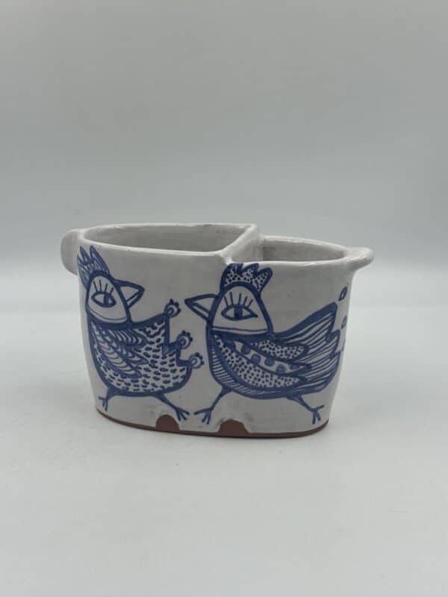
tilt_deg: -19.5
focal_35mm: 48
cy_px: 298
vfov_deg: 39.7
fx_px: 828
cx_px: 224
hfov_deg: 30.3
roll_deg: -0.8
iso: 64
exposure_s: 1/836
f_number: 1.78
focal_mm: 6.86
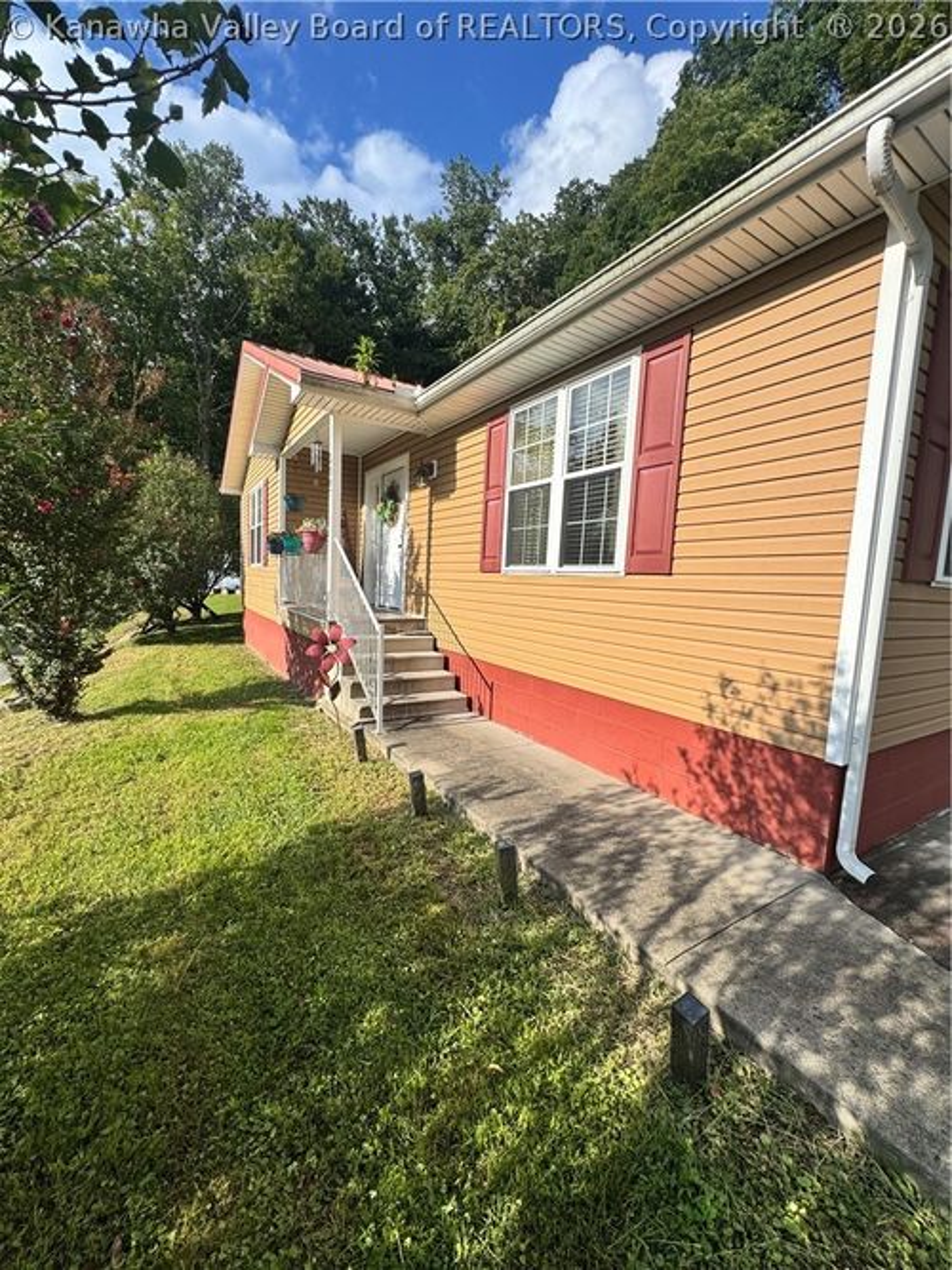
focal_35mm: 14
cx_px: 476
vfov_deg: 102.1
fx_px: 514
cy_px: 635
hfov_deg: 85.7
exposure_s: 1/2273
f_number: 2.2
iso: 50
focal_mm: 2.22
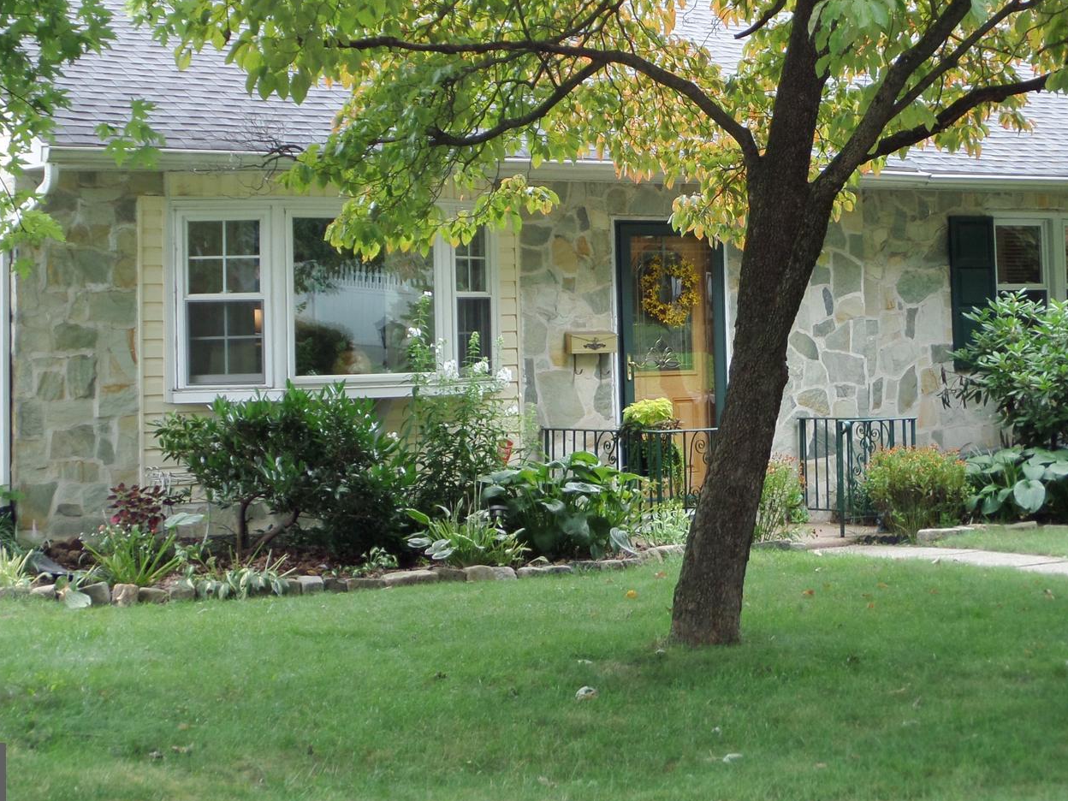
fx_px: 2684
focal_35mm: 87
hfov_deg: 22.5
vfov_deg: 16.8
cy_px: 156
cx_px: 668
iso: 100
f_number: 3.8
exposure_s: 1/45
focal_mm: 8.7
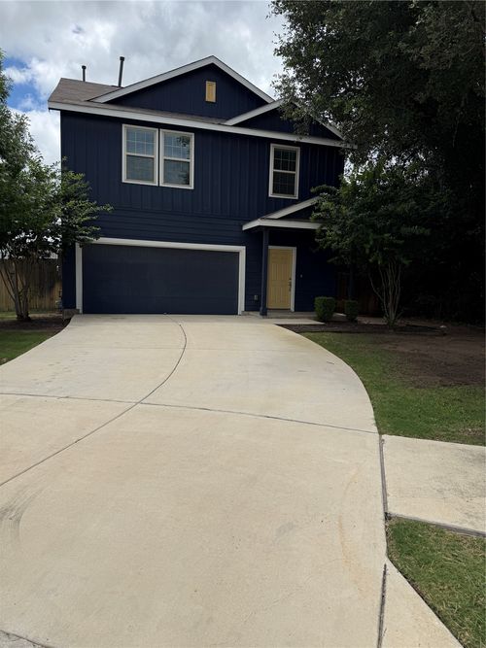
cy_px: 324
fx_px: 449
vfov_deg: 71.6
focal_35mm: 24
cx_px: 243
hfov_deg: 56.8
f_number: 1.78
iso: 80
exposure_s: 1/8130
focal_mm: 6.76
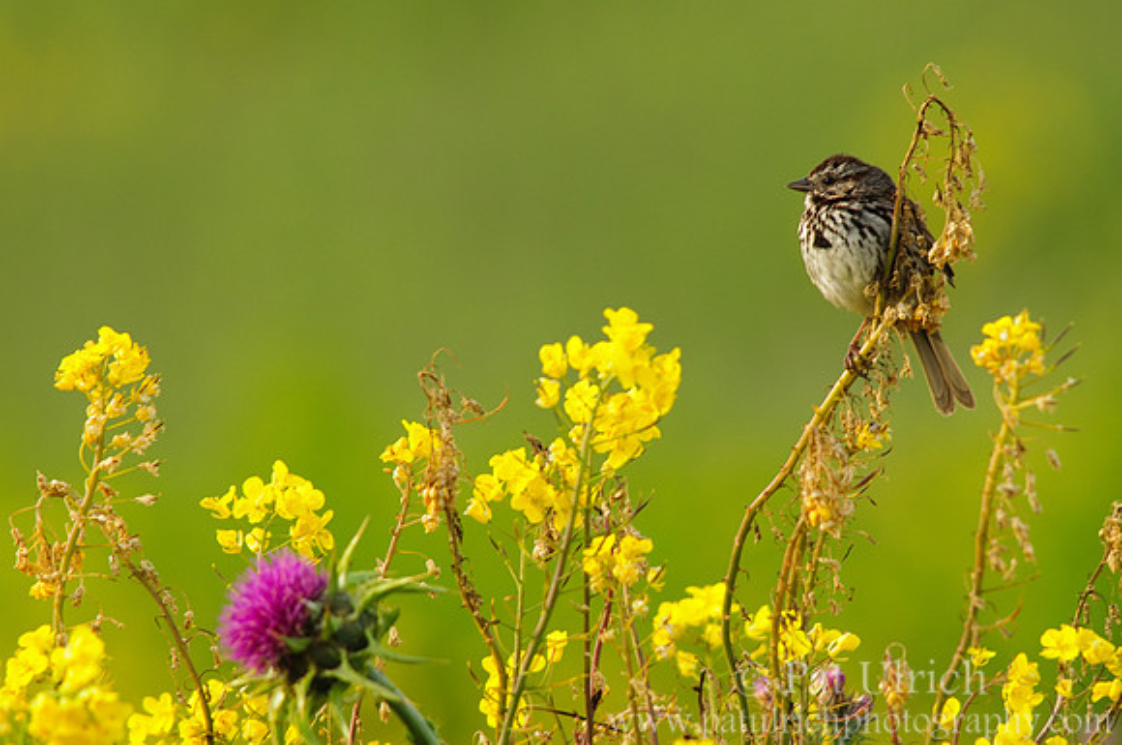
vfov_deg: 2.3
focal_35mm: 600
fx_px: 18674
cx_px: 561
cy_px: 372
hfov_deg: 3.4
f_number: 8
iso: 400
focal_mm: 400
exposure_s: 1/160
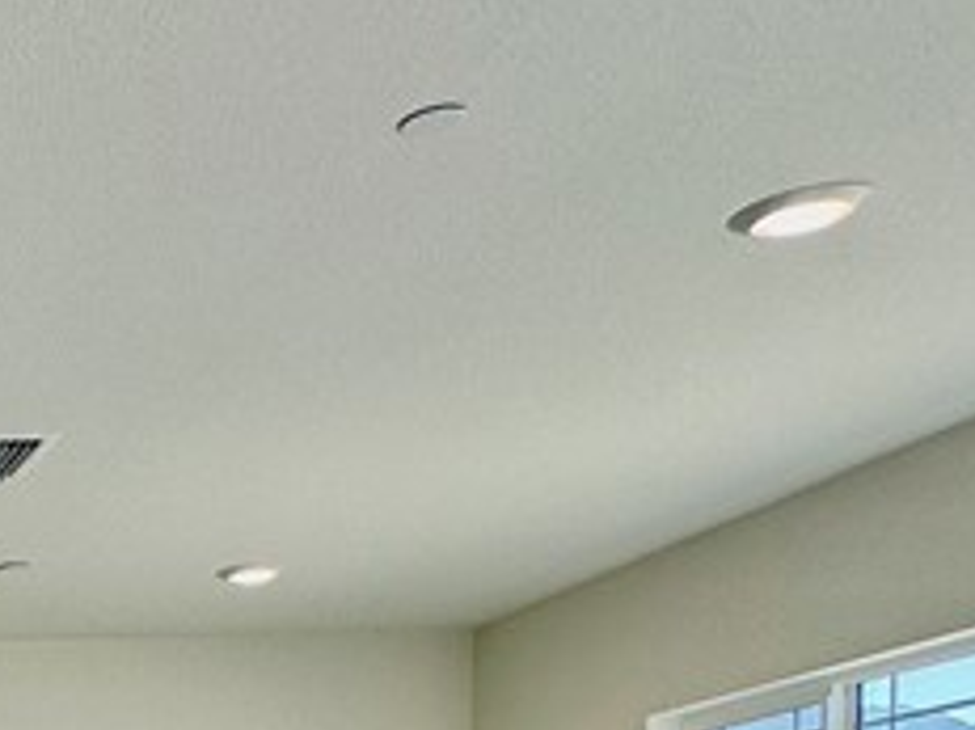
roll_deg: -0.8
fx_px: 1745
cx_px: -734
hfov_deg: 21.6
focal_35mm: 62
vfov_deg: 21.0
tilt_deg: +0.5
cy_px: 1004
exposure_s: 1/234
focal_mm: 2.22
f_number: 2.2
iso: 40
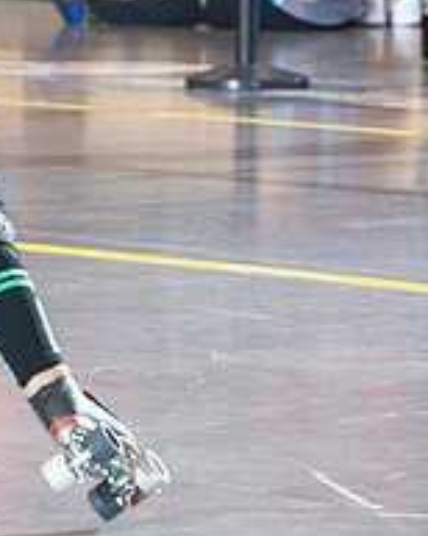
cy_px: 49
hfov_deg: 2.7
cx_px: -239
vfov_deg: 3.4
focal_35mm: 562
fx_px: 8913
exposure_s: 1/160
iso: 640
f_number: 5.6
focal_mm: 185
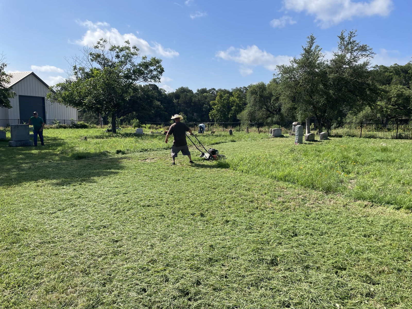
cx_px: 206
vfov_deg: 53.1
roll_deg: -0.3
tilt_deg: -5.8
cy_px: 154
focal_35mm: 26
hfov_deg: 67.3
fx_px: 309
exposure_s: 1/3040
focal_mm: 4.2
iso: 32
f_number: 1.6
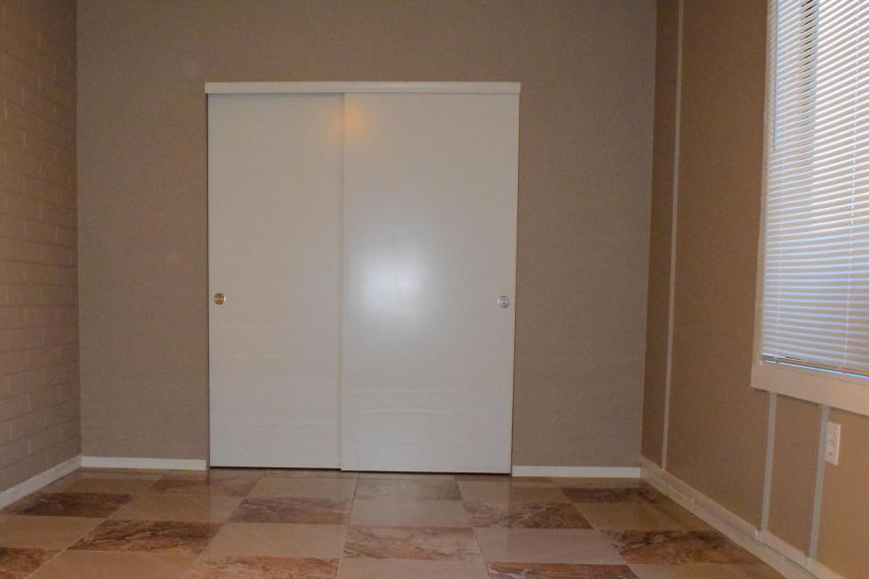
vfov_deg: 36.5
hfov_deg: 52.7
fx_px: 869
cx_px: 340
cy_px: 381
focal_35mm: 36
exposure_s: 1/60
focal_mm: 18
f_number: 5.6
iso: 5000
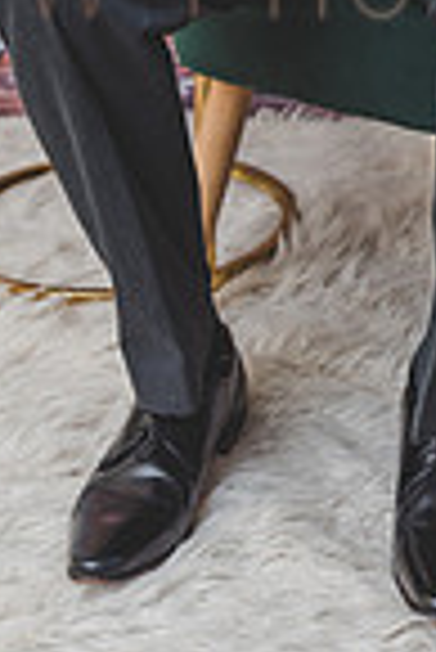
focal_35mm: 99
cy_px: -328
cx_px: 494
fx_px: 1794
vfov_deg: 18.3
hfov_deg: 13.5
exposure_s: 1/200
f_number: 2.8
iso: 100
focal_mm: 32
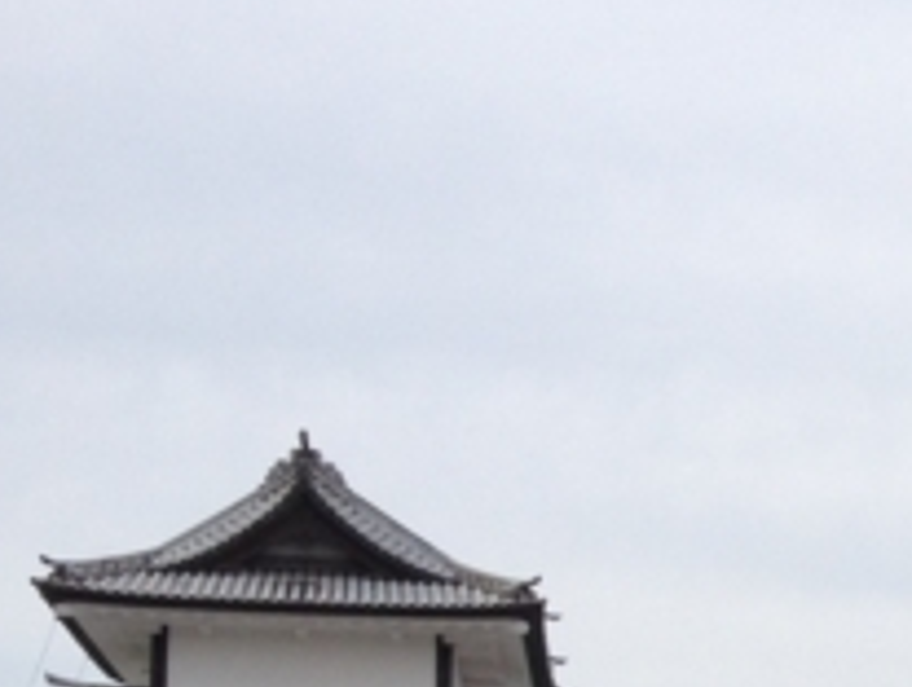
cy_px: 942
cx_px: 1555
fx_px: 3563
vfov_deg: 10.7
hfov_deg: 13.3
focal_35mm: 135
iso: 64
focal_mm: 4.28
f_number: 2.4
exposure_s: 1/1905
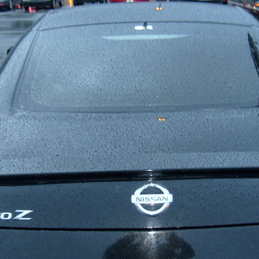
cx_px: 144
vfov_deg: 32.2
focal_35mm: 53
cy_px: 120
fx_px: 449
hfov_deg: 32.2
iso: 80
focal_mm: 5.8
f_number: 2.8
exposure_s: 1/4
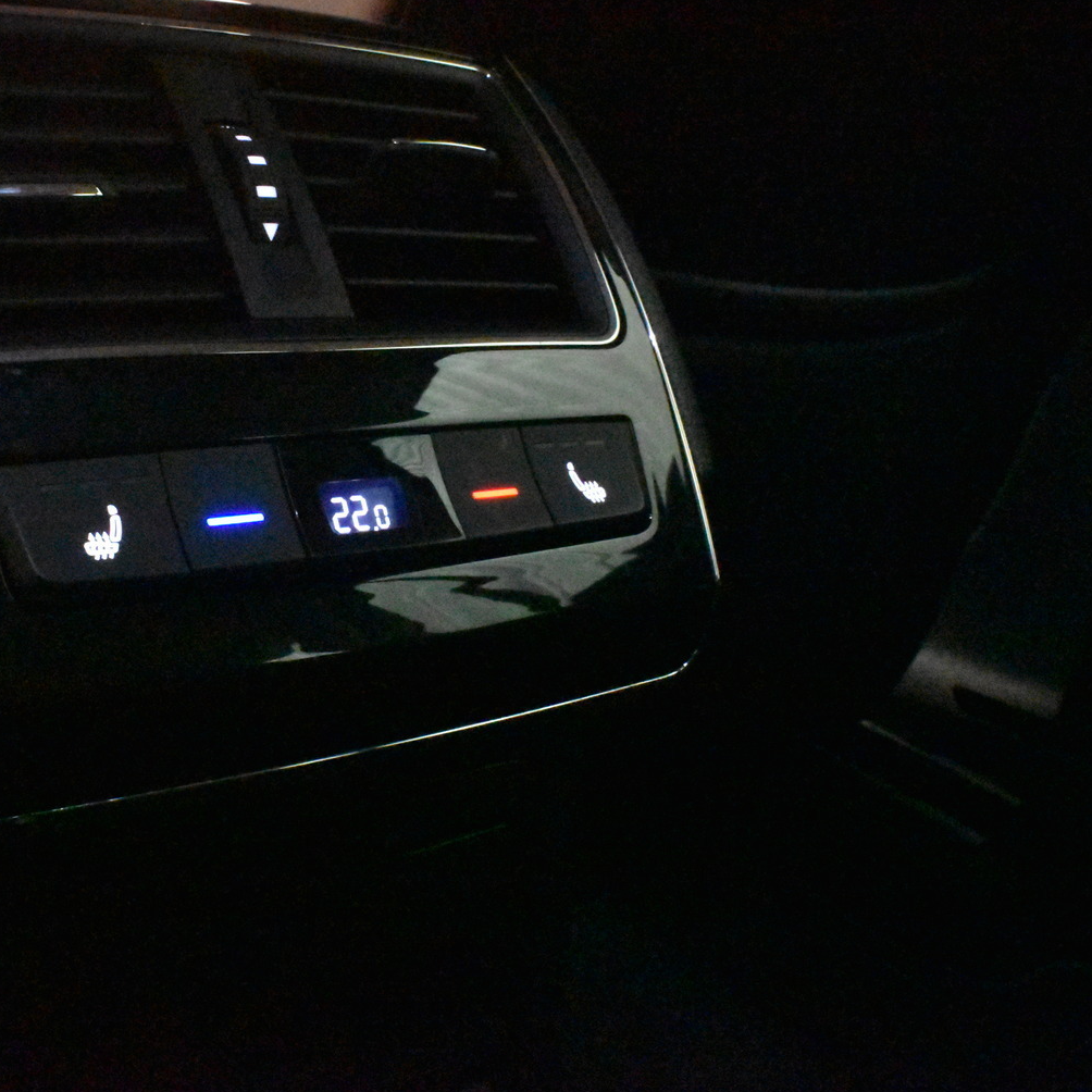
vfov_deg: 44.9
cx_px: 378
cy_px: 537
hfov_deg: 44.4
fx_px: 1321
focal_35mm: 37
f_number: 22
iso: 25600
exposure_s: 1/20
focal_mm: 18
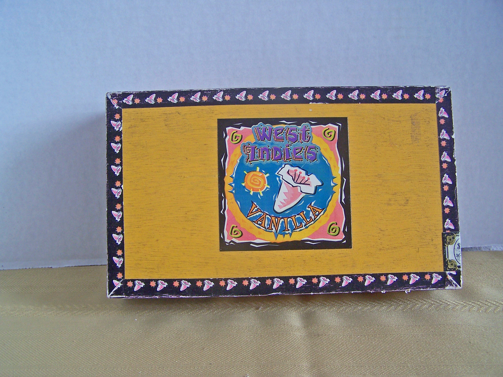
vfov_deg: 37.7
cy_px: 188
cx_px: 252
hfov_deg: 49.0
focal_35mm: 38
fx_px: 552
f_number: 2.8
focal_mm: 6.3
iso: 100
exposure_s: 1/30
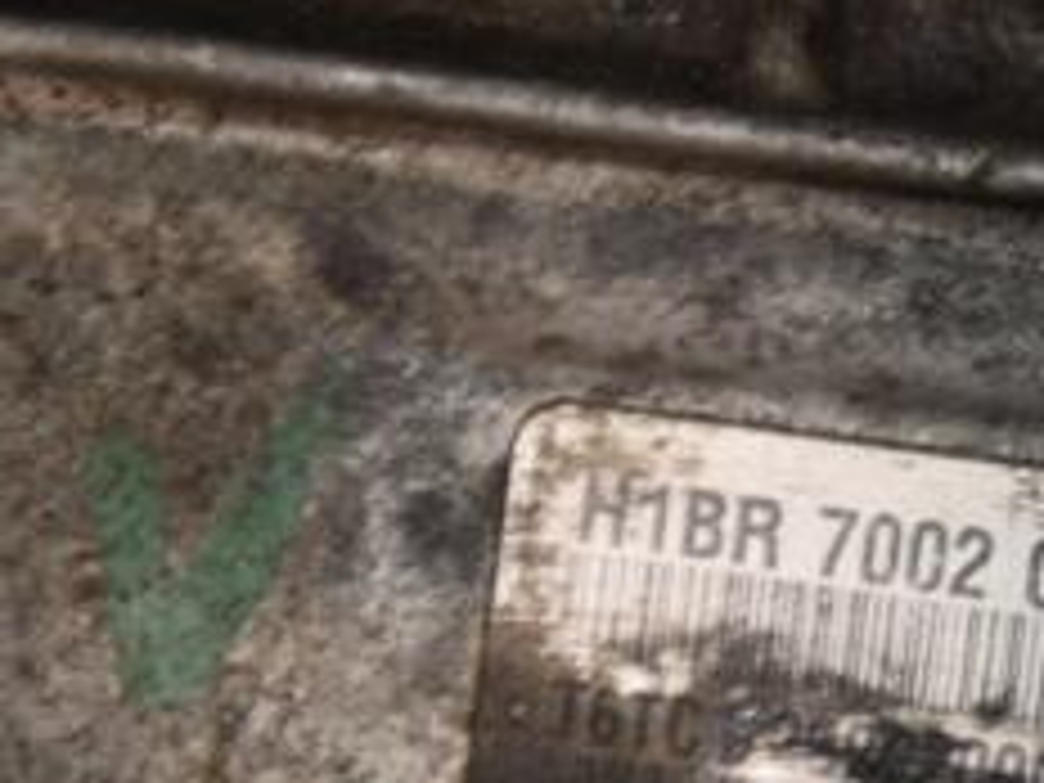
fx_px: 11830
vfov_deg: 3.8
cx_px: 954
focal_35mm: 392
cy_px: 603
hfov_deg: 5.0
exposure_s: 1/60
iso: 800
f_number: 5.6
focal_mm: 105
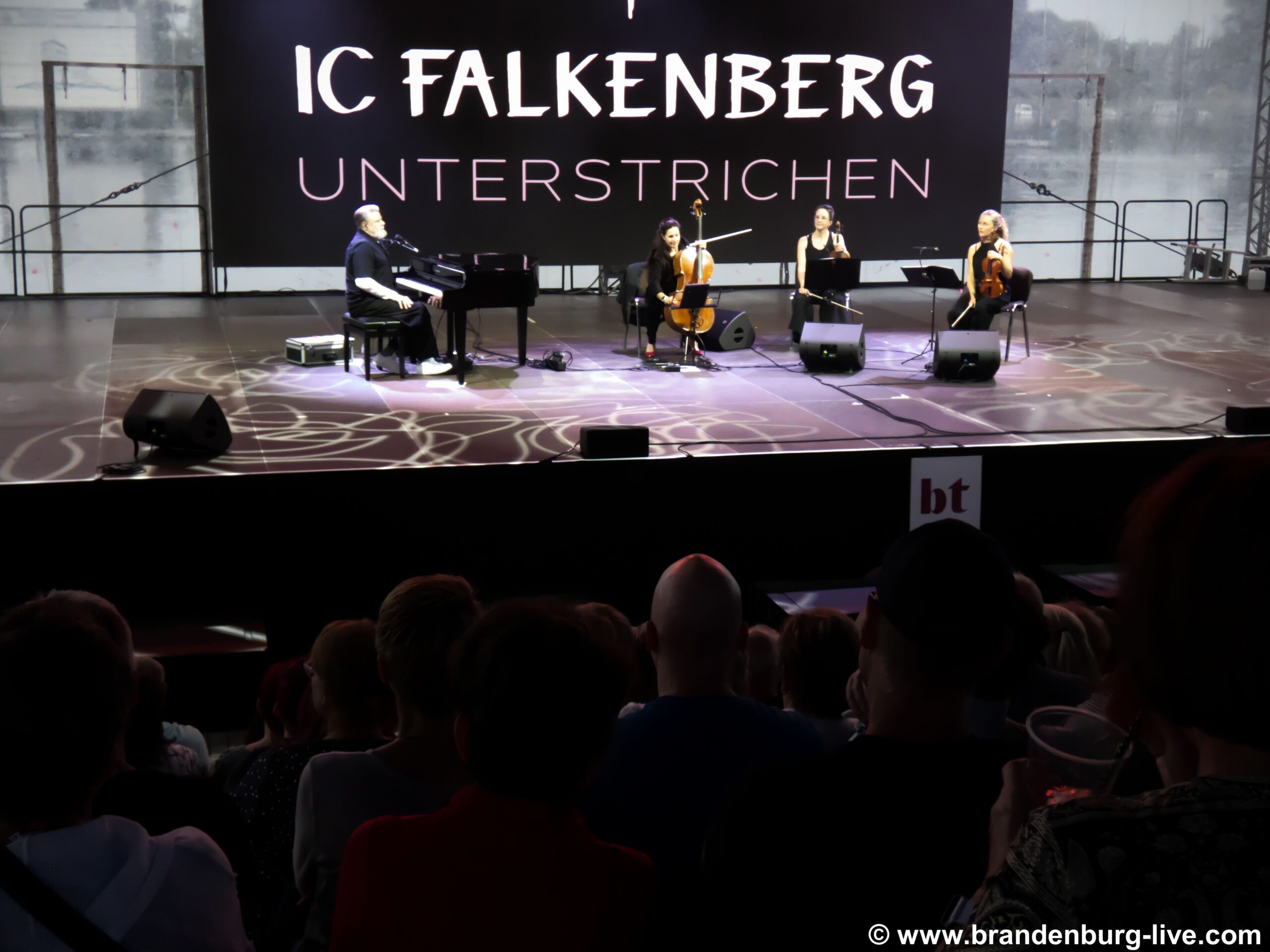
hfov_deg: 38.2
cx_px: 635
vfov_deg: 29.1
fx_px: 1834
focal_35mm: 50
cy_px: 476
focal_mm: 9
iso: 1250
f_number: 3.9
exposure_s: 1/80
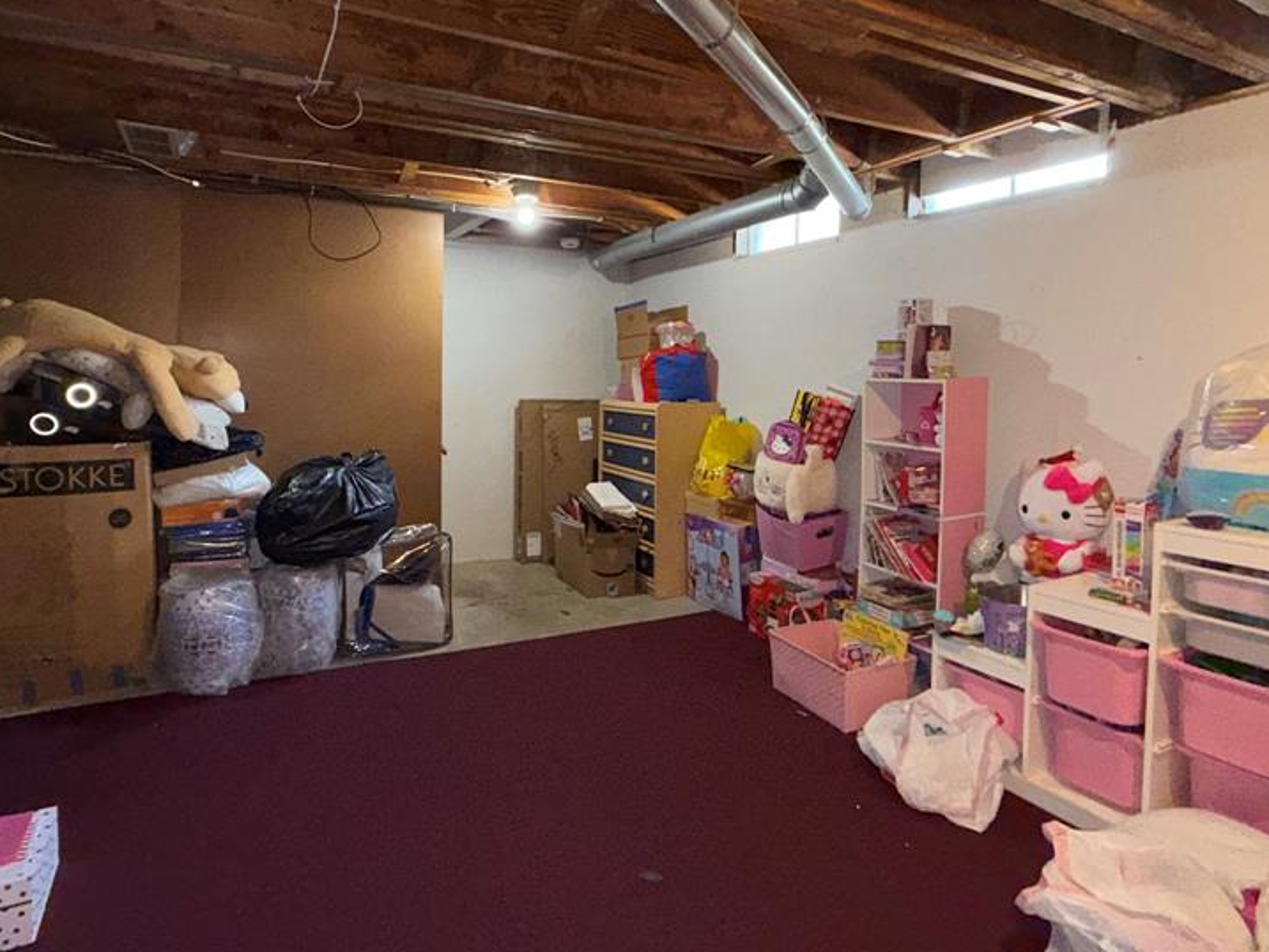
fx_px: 733
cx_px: 577
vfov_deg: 65.7
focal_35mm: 20
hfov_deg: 81.5
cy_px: 412
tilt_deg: -2.7
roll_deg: +0.5
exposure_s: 1/60
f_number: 2.2
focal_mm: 2.22
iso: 200
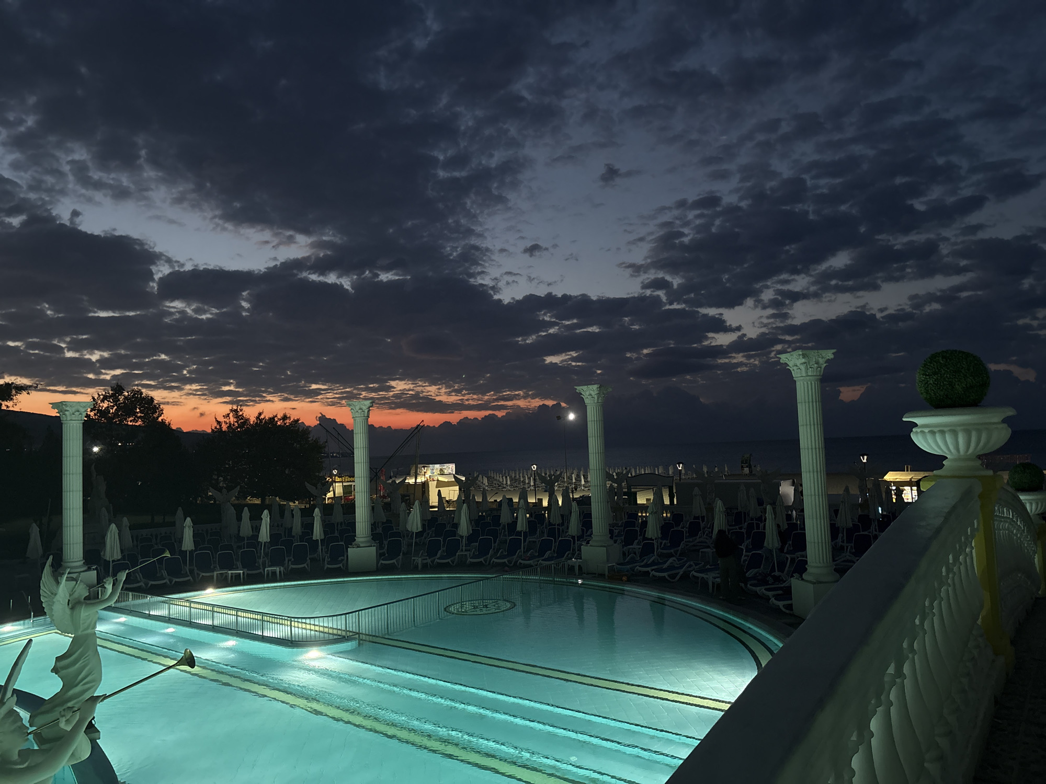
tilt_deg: +4.0
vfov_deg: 53.1
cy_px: 392
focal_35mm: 26
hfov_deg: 67.3
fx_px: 786
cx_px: 523
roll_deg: +2.7
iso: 500
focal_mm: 5.96
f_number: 1.6
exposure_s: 1/50
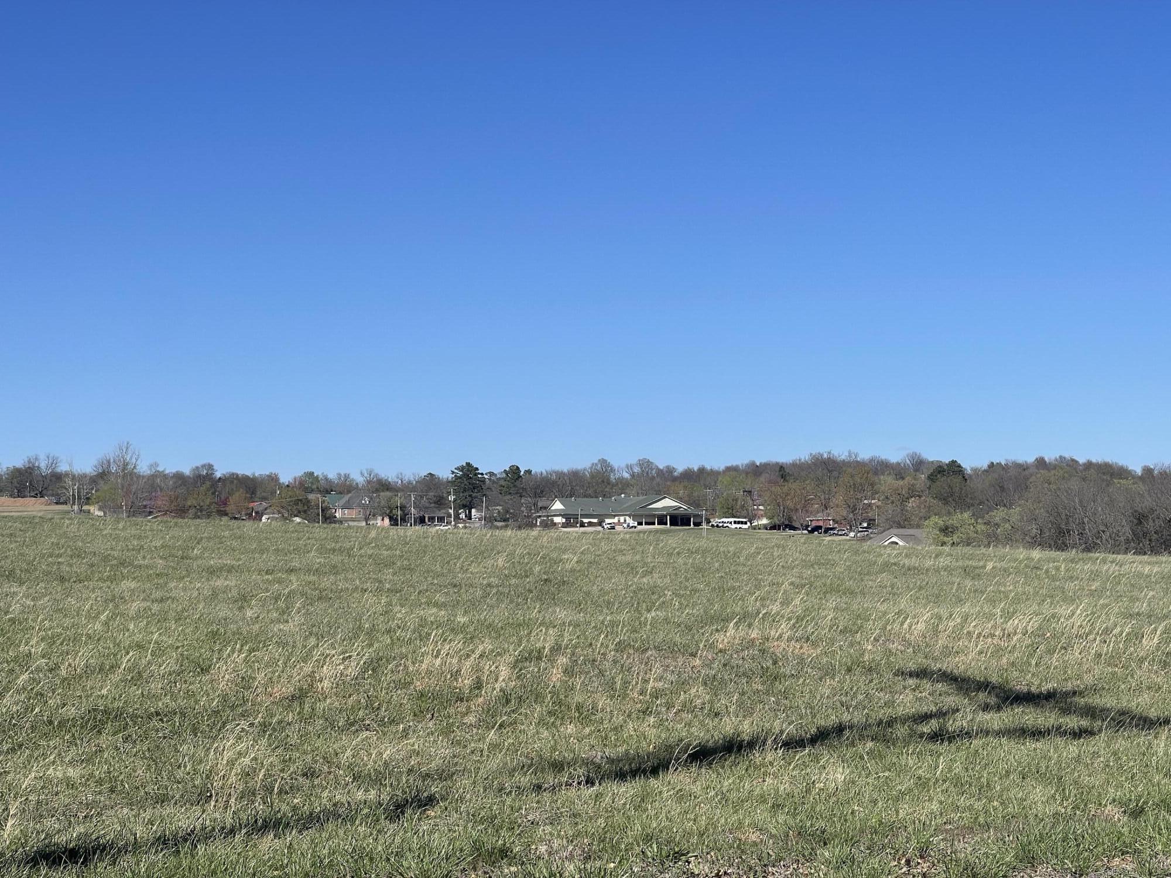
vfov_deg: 22.9
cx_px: 586
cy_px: 439
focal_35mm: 64
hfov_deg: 30.3
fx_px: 2165
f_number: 2.2
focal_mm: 7.5
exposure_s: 1/1575
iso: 20
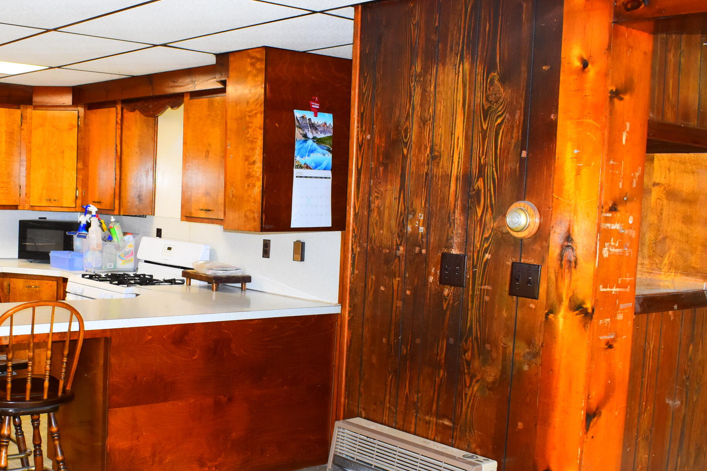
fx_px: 864
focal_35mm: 44
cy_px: 282
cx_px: 215
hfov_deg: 43.6
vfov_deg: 30.4
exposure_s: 1/100
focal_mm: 18
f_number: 5
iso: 800
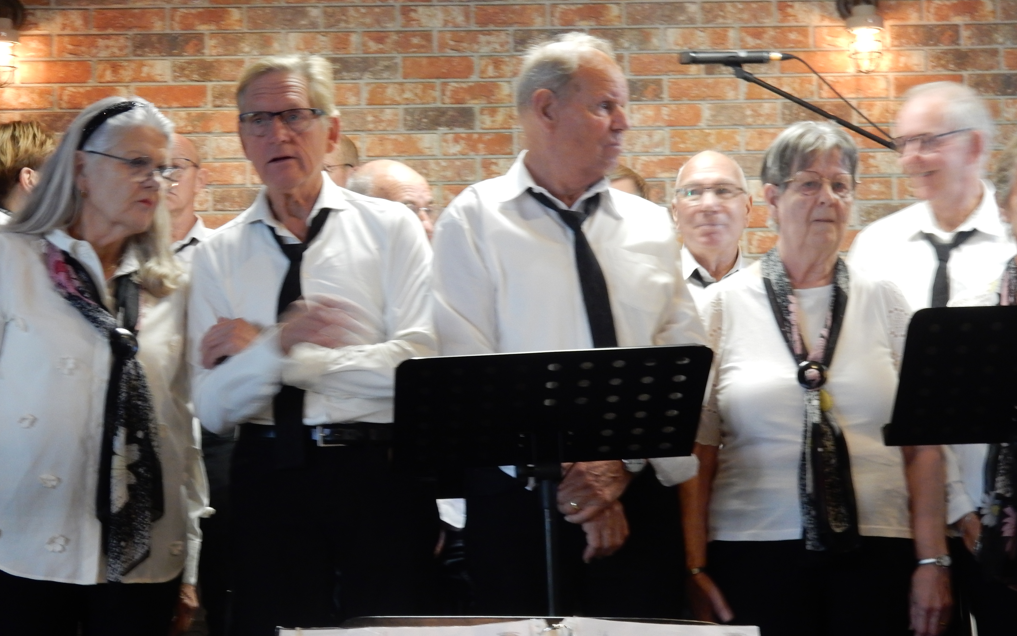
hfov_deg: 23.0
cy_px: 292
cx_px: 511
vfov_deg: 14.5
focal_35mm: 90
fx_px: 2494
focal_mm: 14.9
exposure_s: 1/8
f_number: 5
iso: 400
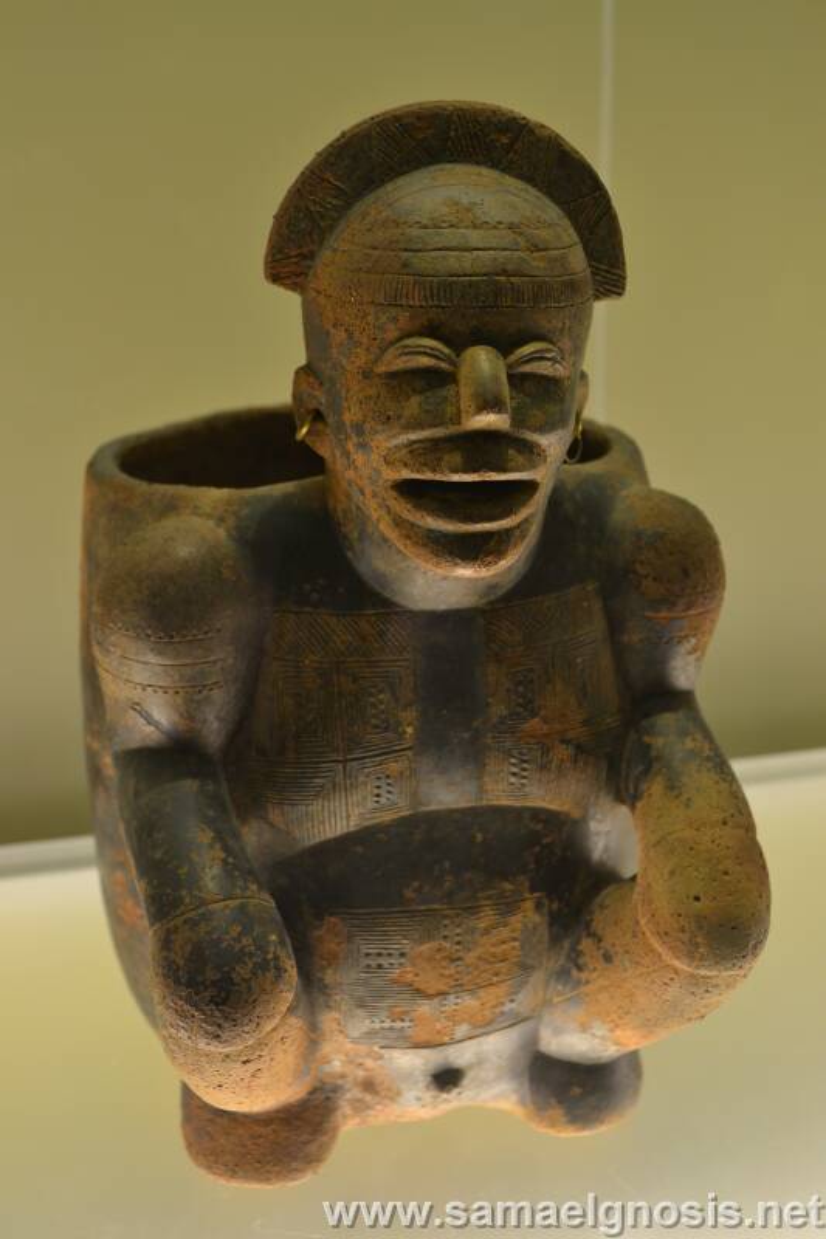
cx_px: 413
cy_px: 620
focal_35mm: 39
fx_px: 1343
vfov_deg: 49.6
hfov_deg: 34.2
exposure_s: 1/15
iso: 400
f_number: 5.6
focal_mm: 26
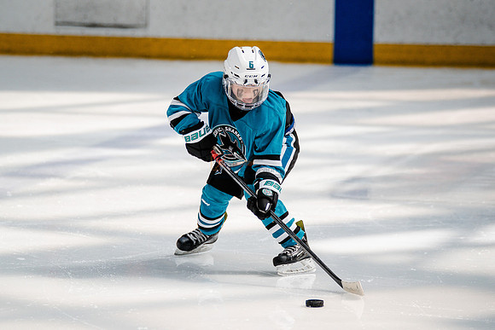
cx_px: 187
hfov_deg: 7.9
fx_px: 3571
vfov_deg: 5.3
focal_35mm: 260
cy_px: 198
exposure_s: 1/3200
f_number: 3.2
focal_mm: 209
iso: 1250
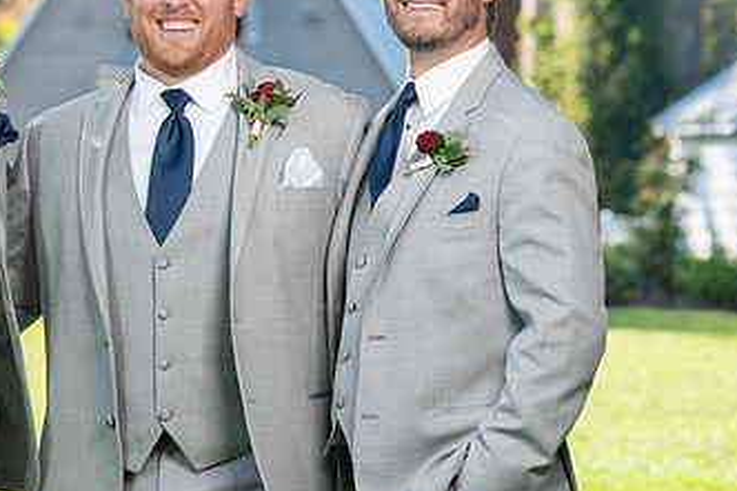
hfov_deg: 9.2
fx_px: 4563
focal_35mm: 223
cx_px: 186
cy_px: 151
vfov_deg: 6.2
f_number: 5.6
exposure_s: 1/200
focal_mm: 116
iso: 200
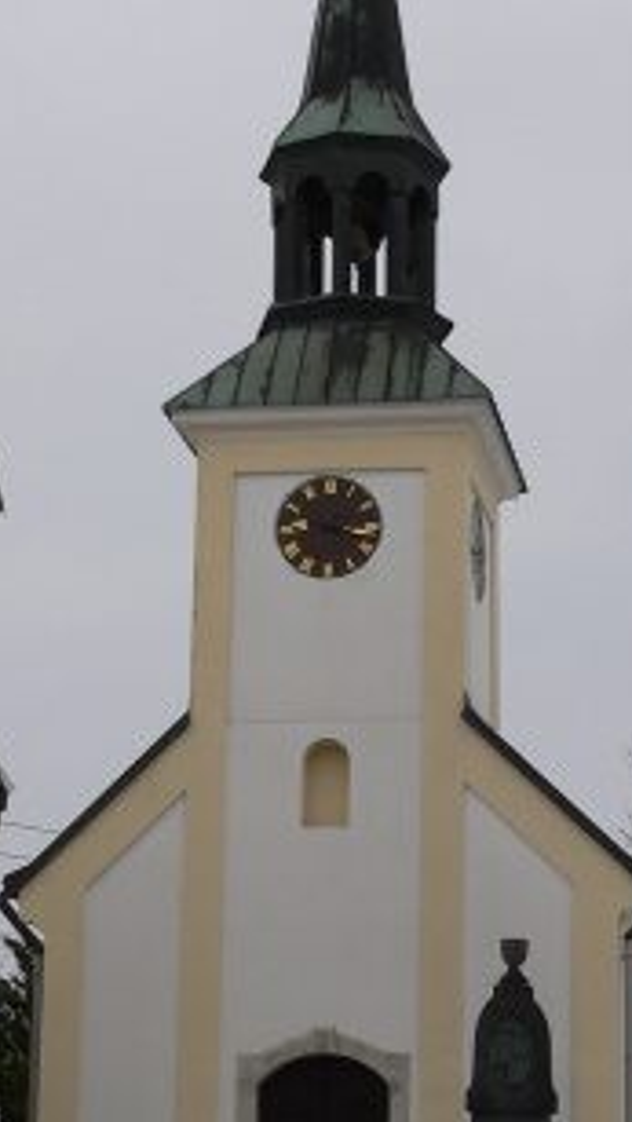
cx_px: 278
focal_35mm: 84
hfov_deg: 14.4
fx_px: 2499
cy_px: 552
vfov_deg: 25.3
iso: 80
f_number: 4.6
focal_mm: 6.1
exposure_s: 1/500
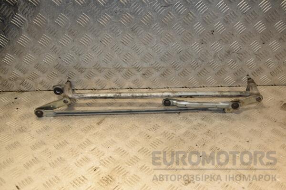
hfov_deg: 51.3
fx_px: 298
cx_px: 143
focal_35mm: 38
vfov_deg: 35.5
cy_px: 95
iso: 800
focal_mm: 25
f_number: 6.3
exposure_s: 1/200
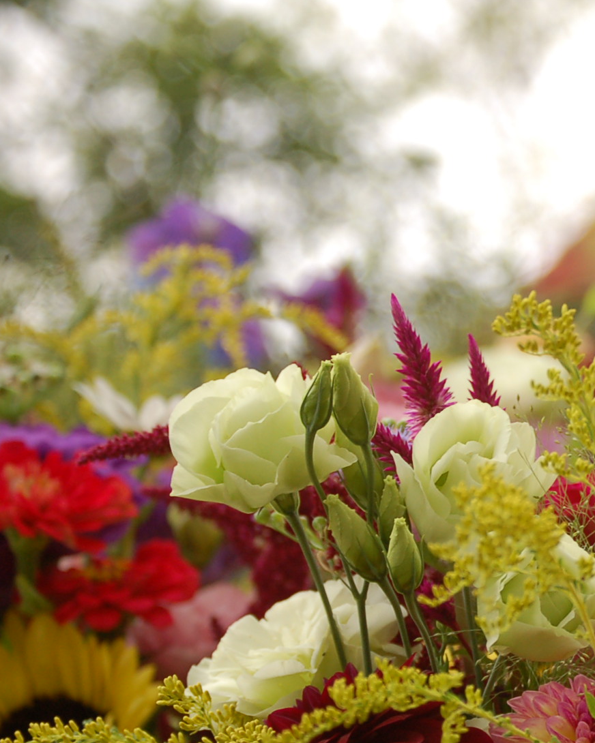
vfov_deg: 12.1
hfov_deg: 9.5
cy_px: 452
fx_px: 3521
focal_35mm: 160
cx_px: 710
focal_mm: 55
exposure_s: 1/100
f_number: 4.5
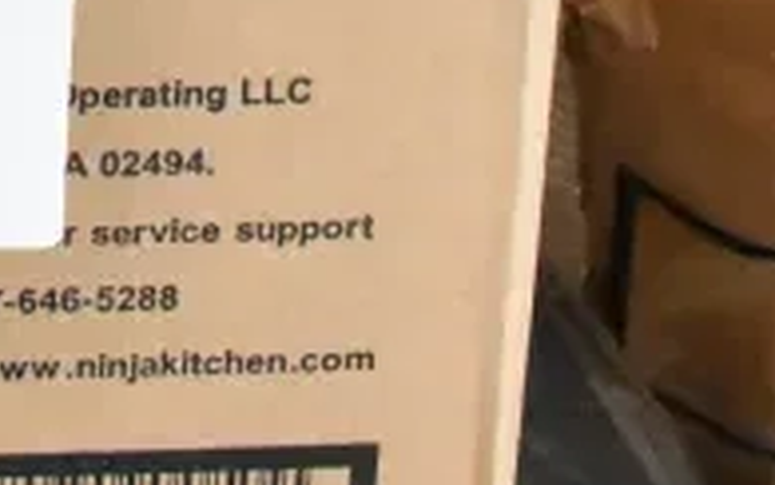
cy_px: -1008
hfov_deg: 15.3
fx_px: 2725
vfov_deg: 8.4
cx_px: -258
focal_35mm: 129
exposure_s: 1/200
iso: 6400
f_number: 7.1
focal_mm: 18
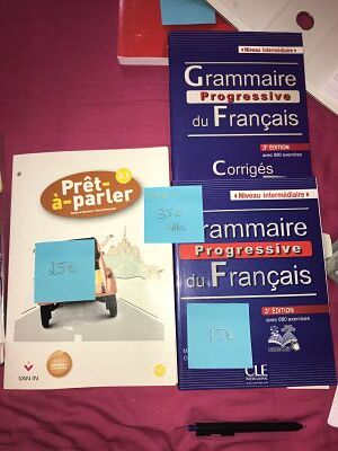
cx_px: 169
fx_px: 365
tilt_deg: -77.8
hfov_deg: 49.7
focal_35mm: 28
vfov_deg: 63.4
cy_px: 226
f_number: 1.8
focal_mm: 3.99
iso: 20
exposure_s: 1/62
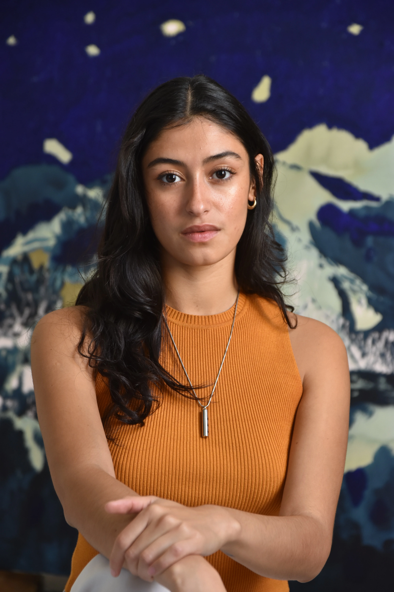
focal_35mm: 105
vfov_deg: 19.5
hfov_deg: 13.0
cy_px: 296
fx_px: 1724
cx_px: 197
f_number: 4
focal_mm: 70
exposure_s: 1/40
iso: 800
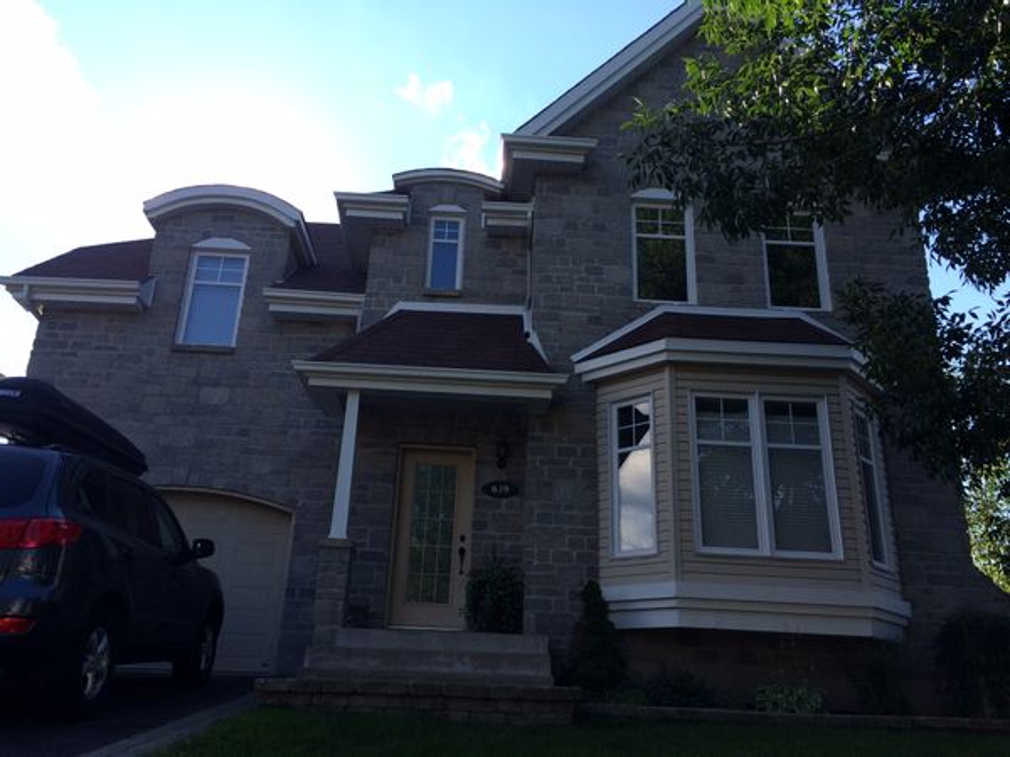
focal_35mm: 29
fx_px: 846
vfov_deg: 48.2
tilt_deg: +20.4
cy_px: 378
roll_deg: -2.1
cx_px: 505
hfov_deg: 61.7
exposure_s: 1/1172
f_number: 2.2
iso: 32
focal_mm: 4.15
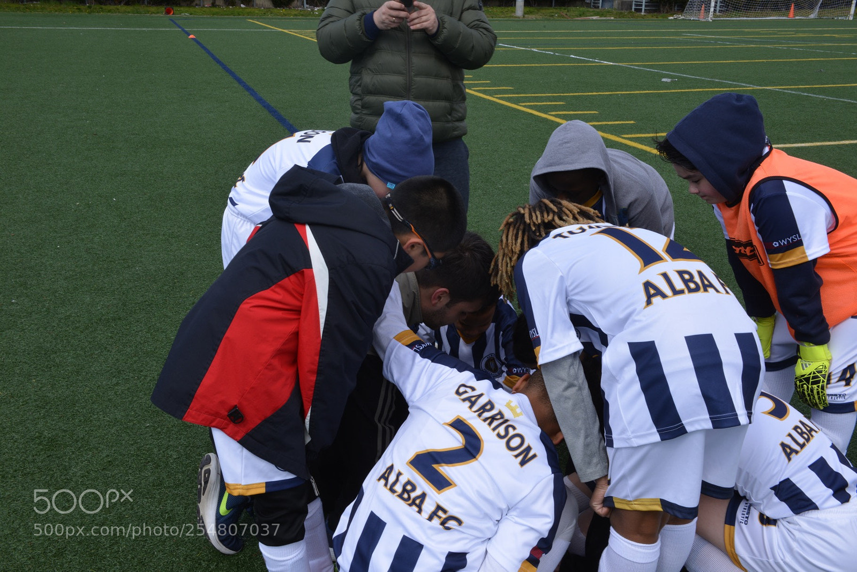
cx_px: 428
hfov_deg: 48.5
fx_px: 952
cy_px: 286
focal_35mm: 40
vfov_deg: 33.4
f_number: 22
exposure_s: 1/60
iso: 250
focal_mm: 40
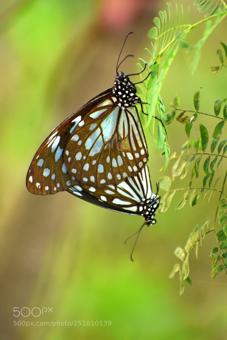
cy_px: 170
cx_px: 114
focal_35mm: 450
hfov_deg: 3.1
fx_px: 4255
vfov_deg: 4.6
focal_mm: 300
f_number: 6.3
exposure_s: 1/50
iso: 560
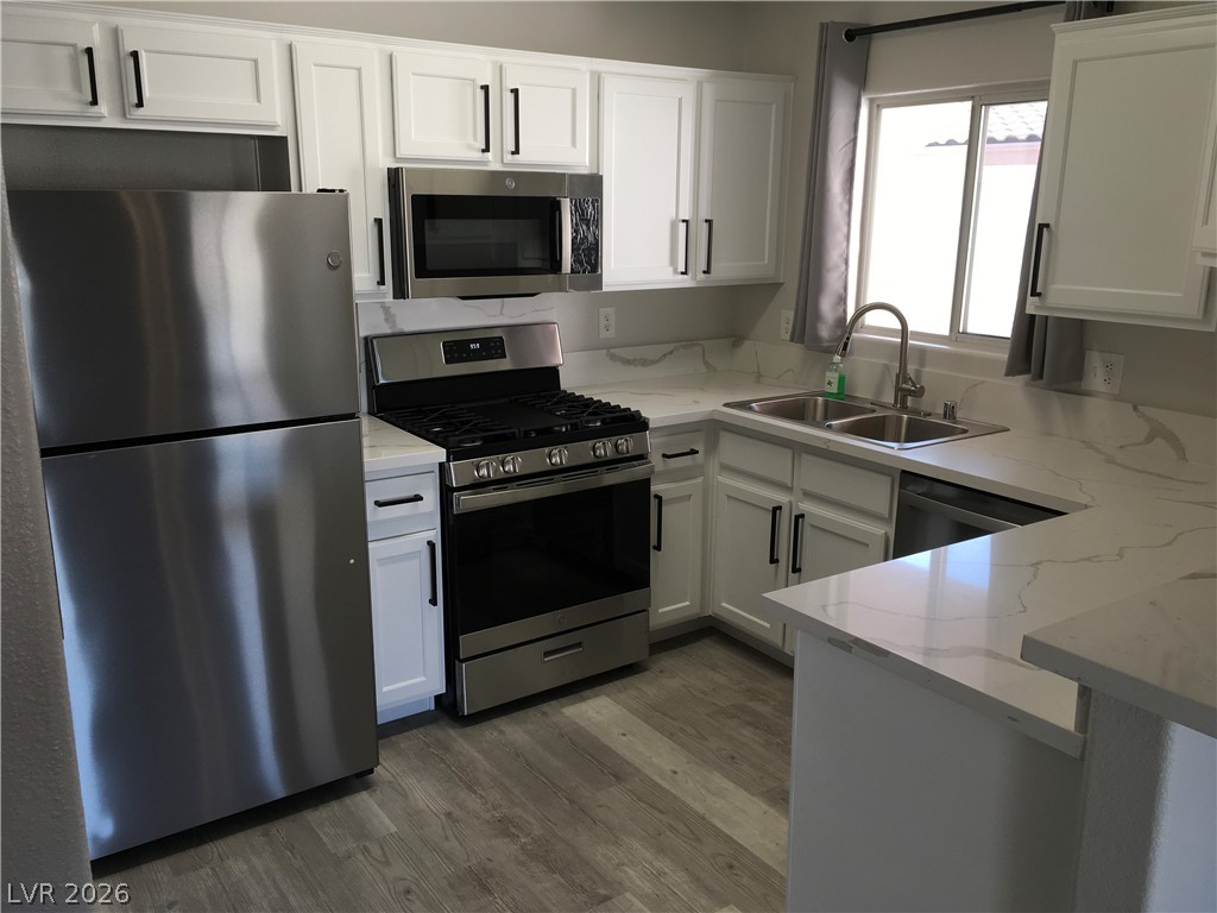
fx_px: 1020
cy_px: 456
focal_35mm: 29
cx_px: 608
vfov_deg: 48.2
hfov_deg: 61.7
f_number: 2.2
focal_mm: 4.15
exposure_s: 1/60
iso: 25
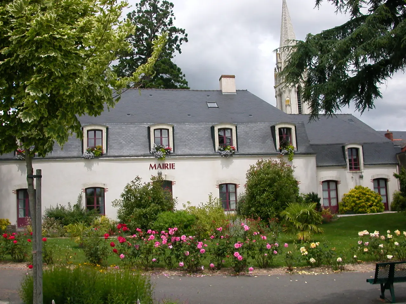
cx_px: 203
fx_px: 434
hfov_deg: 50.1
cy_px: 152
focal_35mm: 37
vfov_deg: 38.7
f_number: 4.5
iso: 100
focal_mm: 5.6
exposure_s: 1/717
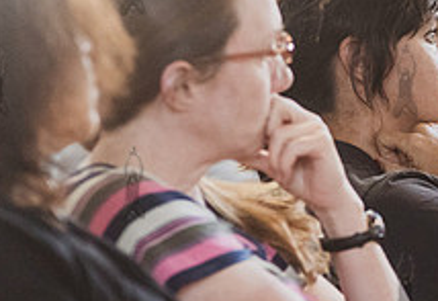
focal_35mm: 412
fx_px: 5060
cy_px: 70
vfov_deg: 3.4
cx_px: 439
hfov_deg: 4.9
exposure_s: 1/320
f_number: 4
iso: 4000
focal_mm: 145
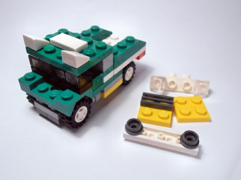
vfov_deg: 38.7
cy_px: 90
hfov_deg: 50.1
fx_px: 258
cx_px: 120
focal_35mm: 37
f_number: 3.9
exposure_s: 1/80
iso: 80
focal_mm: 6.61
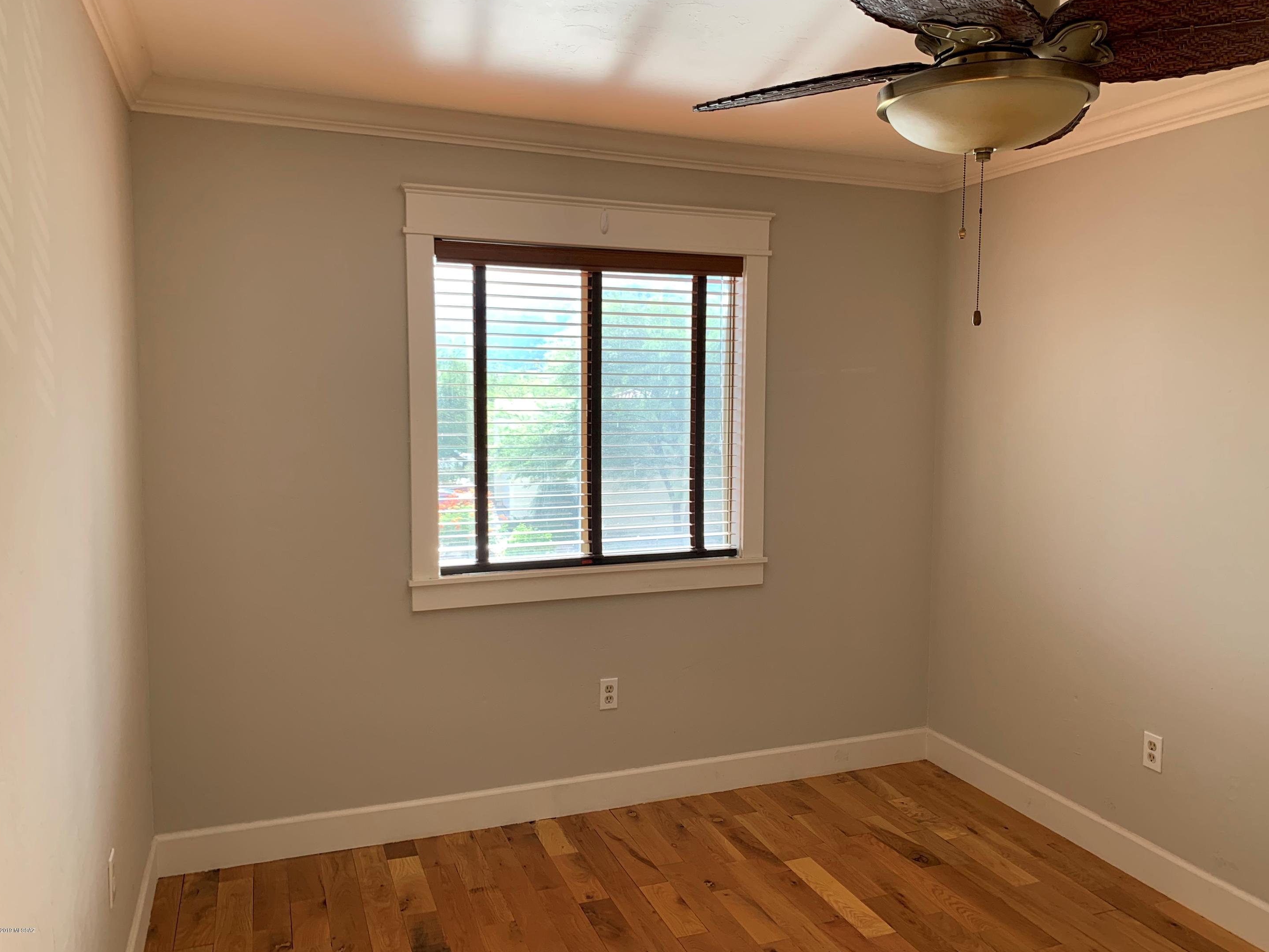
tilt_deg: -4.4
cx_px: 653
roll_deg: -1.2
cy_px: 467
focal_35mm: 27
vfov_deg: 51.4
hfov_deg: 65.3
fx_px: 990
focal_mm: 4.25
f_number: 1.8
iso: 40
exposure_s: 1/121
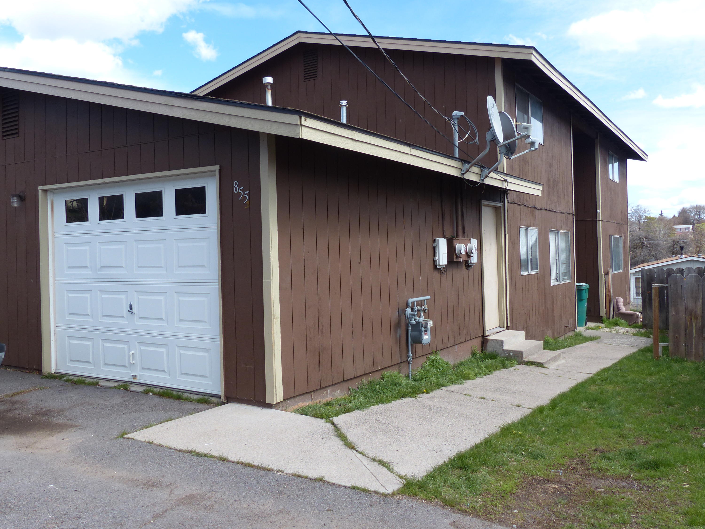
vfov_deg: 45.4
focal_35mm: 31
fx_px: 631
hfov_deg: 58.4
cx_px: 352
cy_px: 264
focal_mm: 5.6
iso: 100
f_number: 4
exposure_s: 1/500
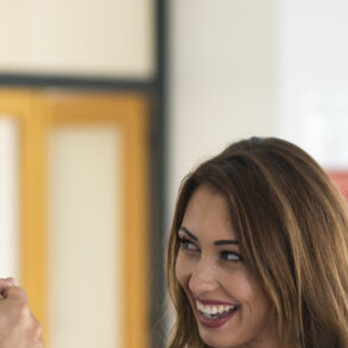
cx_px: -89
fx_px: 1706
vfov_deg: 11.6
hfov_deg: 11.4
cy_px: 293
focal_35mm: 150
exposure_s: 1/640
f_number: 1.8
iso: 640
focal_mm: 50
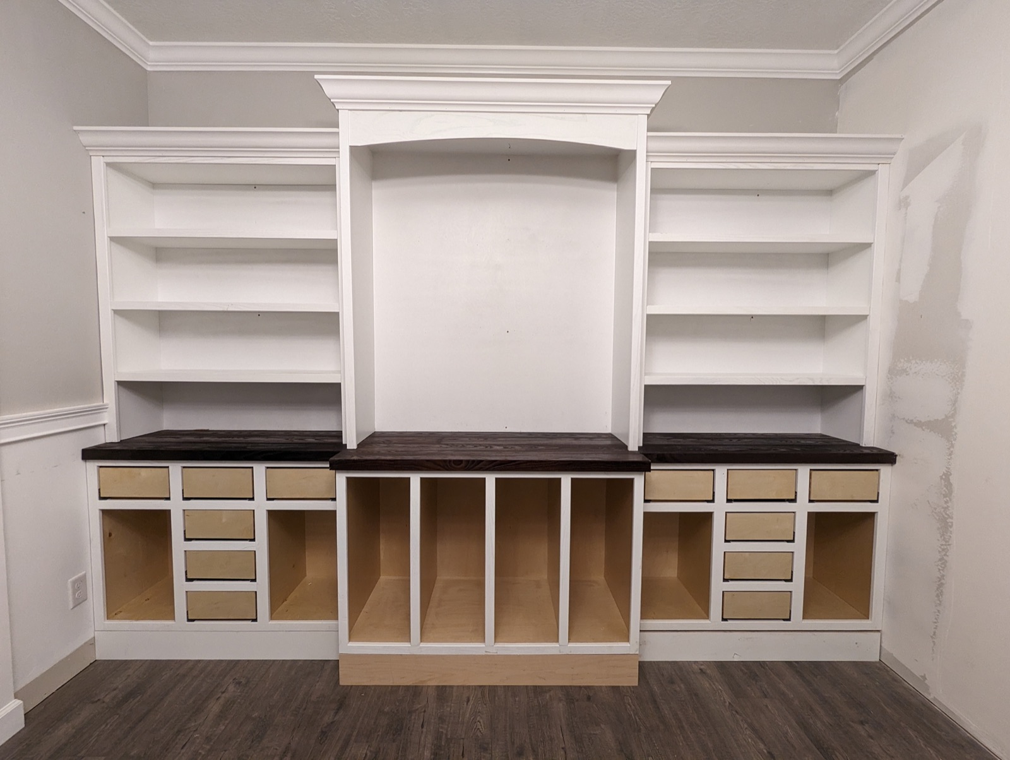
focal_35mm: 16
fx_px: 467
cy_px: 380
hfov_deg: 94.4
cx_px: 505
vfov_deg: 78.2
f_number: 2.2
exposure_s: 1/24
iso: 175
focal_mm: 2.35
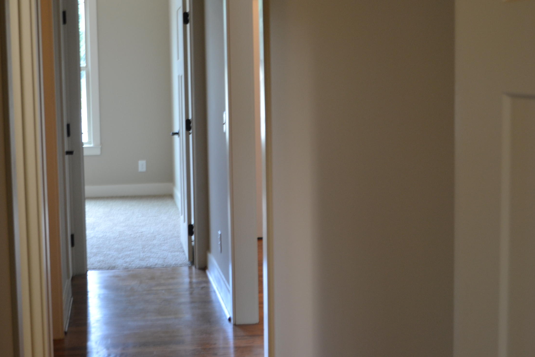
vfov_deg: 25.4
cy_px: 128
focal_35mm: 53
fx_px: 788
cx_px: 210
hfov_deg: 37.4
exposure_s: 1/25
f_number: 4.2
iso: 400
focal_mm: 26
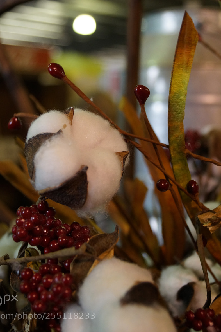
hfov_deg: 22.3
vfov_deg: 32.6
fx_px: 561
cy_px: 113
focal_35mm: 61
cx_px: 98
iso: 800
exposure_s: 1/40
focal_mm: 30
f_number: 4.5
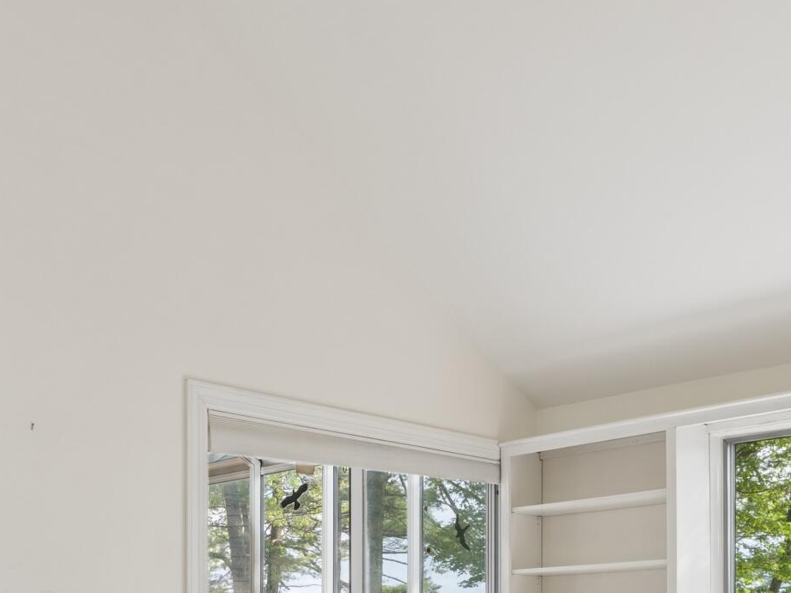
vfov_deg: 28.1
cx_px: 426
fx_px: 1074
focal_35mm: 47
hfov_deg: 40.4
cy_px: 651
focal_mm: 10
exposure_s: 1/50
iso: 160
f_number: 7.1
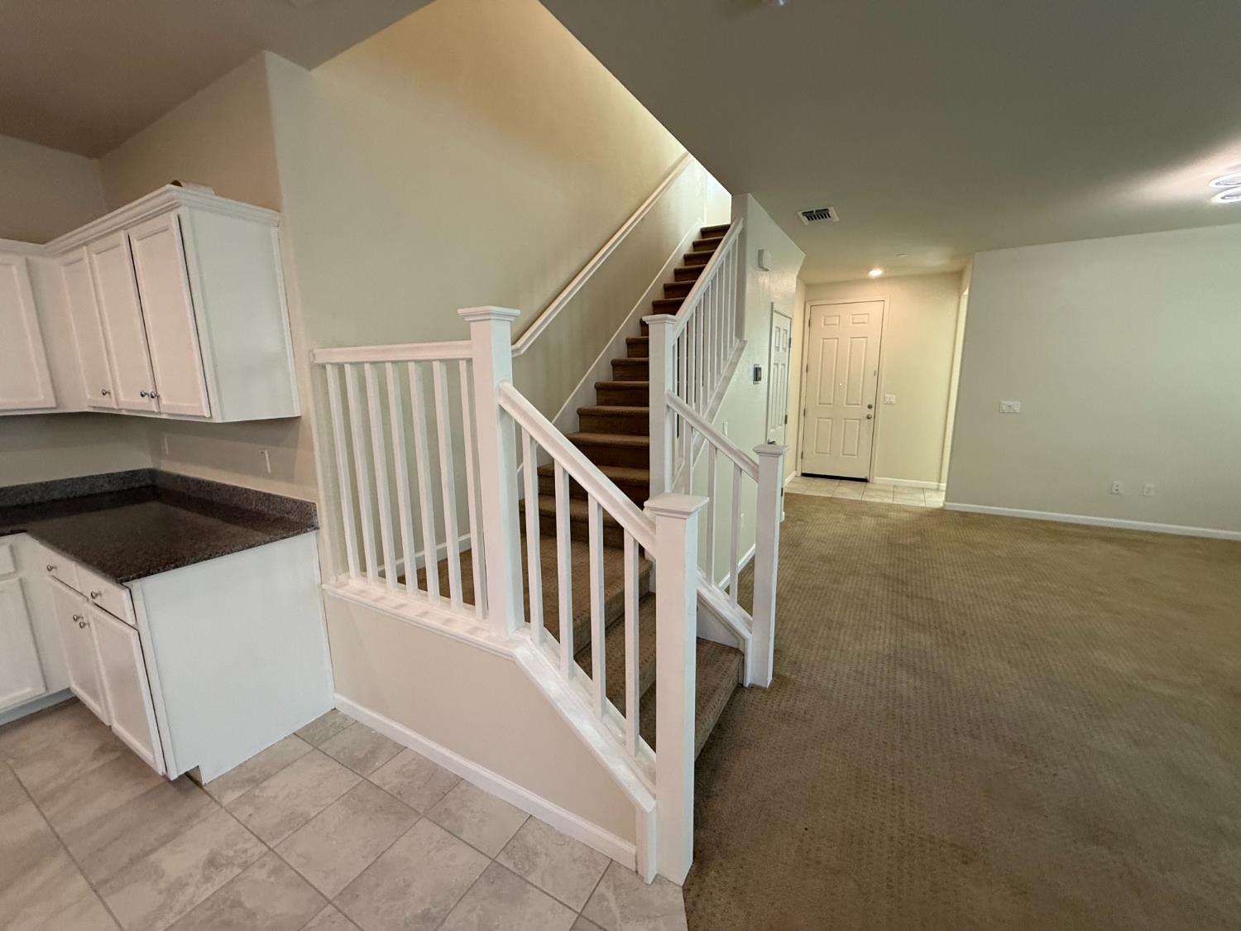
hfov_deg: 102.1
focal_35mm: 14
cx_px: 620
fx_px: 502
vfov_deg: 85.7
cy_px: 466
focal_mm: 2.22
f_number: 2.2
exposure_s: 1/120
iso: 320
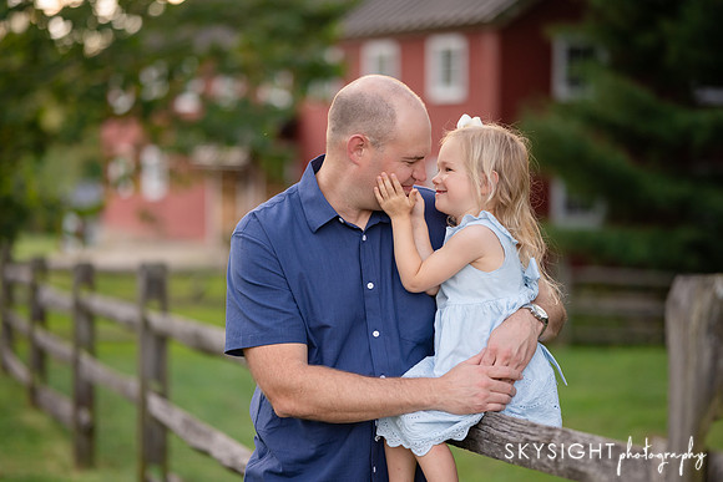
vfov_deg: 15.8
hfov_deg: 23.5
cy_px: 241
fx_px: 1734
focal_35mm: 86
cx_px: 362
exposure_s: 1/2500
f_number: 1.8
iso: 800
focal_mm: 85
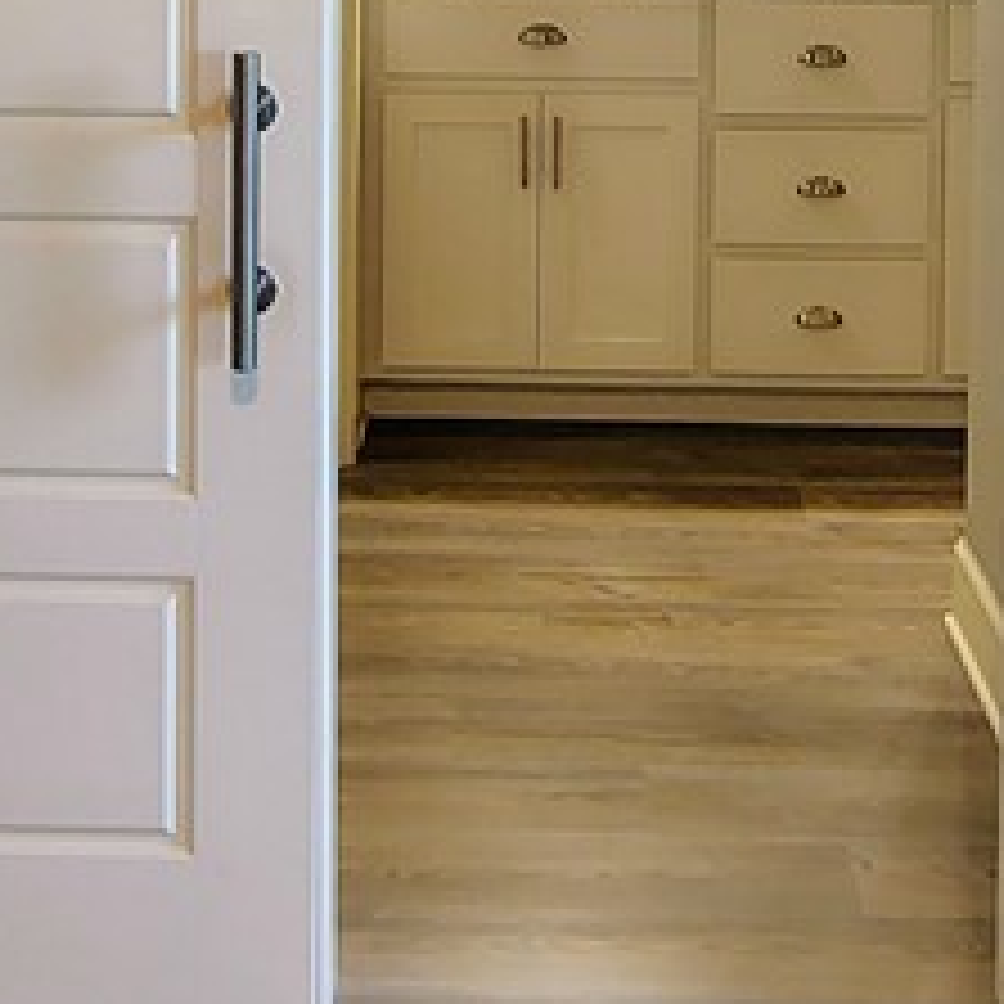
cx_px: 518
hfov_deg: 26.5
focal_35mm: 65
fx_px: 2133
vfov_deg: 24.3
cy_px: -167
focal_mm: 2.13
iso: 423
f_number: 2.2
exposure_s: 1/40
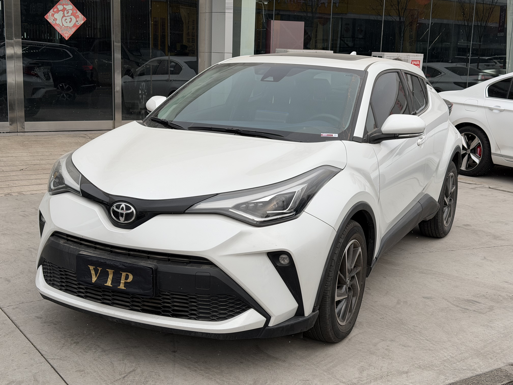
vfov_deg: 30.3
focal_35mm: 48
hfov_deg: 39.7
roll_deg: -1.7
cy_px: 192
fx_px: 711
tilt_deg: -10.3
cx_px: 256
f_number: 1.78
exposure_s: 1/4329
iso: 64
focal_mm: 6.76
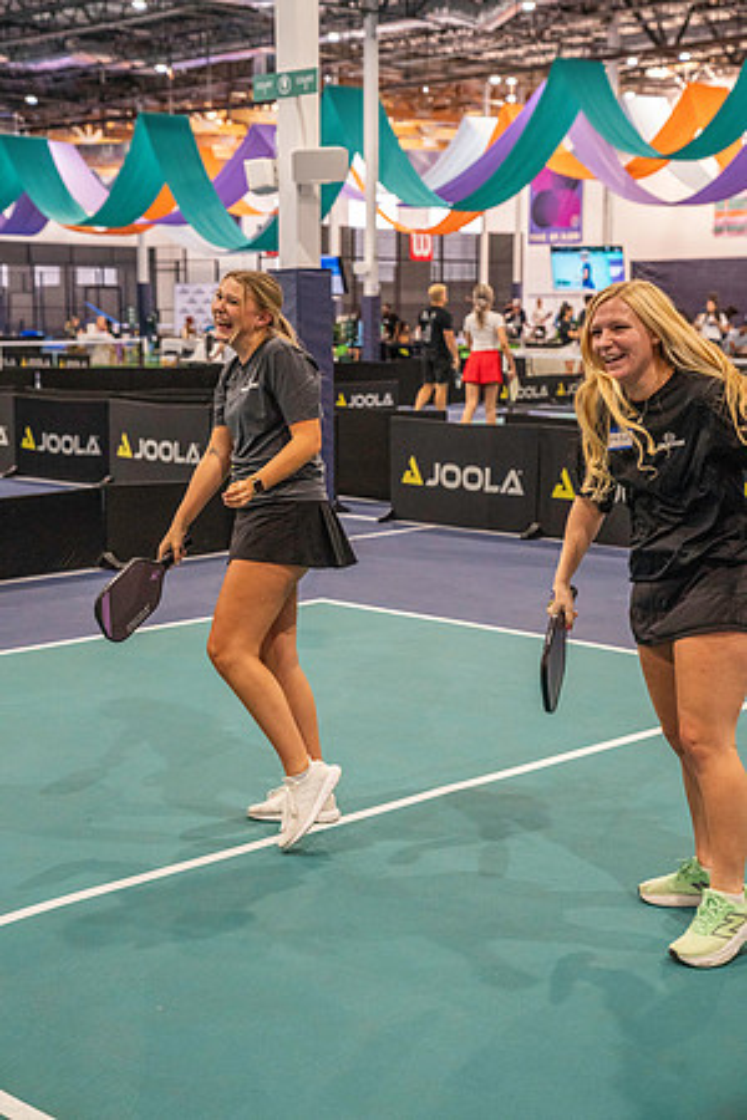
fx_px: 1774
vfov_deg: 35.1
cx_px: 374
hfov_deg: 23.8
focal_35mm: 57
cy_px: 560
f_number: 4
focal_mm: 57
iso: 8000
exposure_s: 1/640
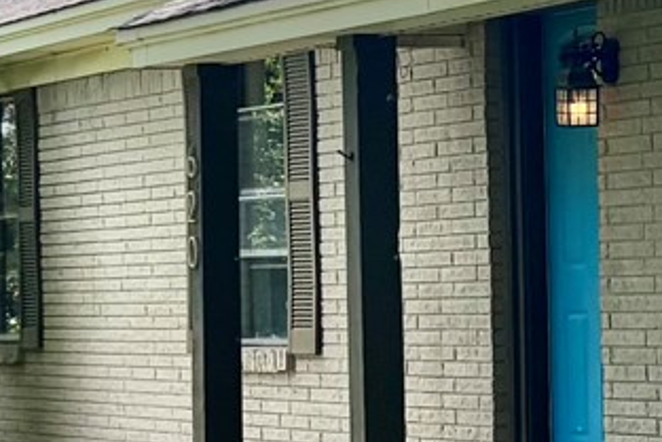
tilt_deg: +1.3
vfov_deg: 7.8
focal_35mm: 177
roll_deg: +2.1
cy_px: 93
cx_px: 1536
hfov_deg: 10.2
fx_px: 3256
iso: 50
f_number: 1.6
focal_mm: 5.96
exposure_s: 1/1695
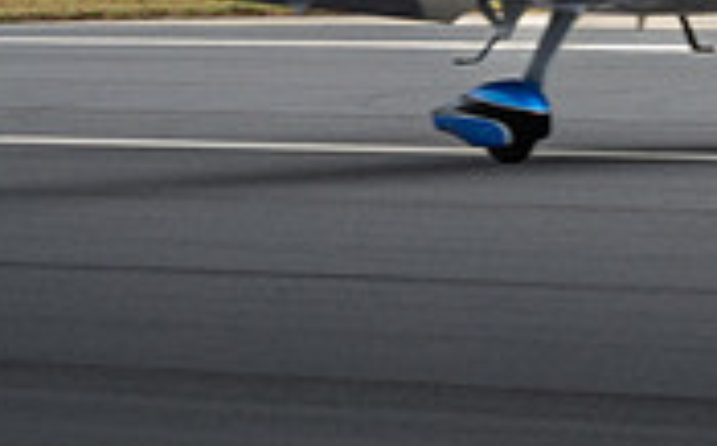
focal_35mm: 541
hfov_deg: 3.9
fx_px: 10561
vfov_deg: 2.4
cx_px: 1255
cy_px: -139
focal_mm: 102
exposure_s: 1/320
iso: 125
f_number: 7.1
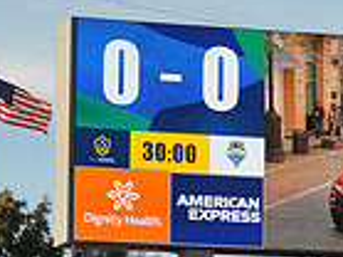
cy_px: 146
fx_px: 3178
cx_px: 526
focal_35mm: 321
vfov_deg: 4.6
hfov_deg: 6.1
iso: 1600
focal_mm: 80
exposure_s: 1/800
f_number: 14
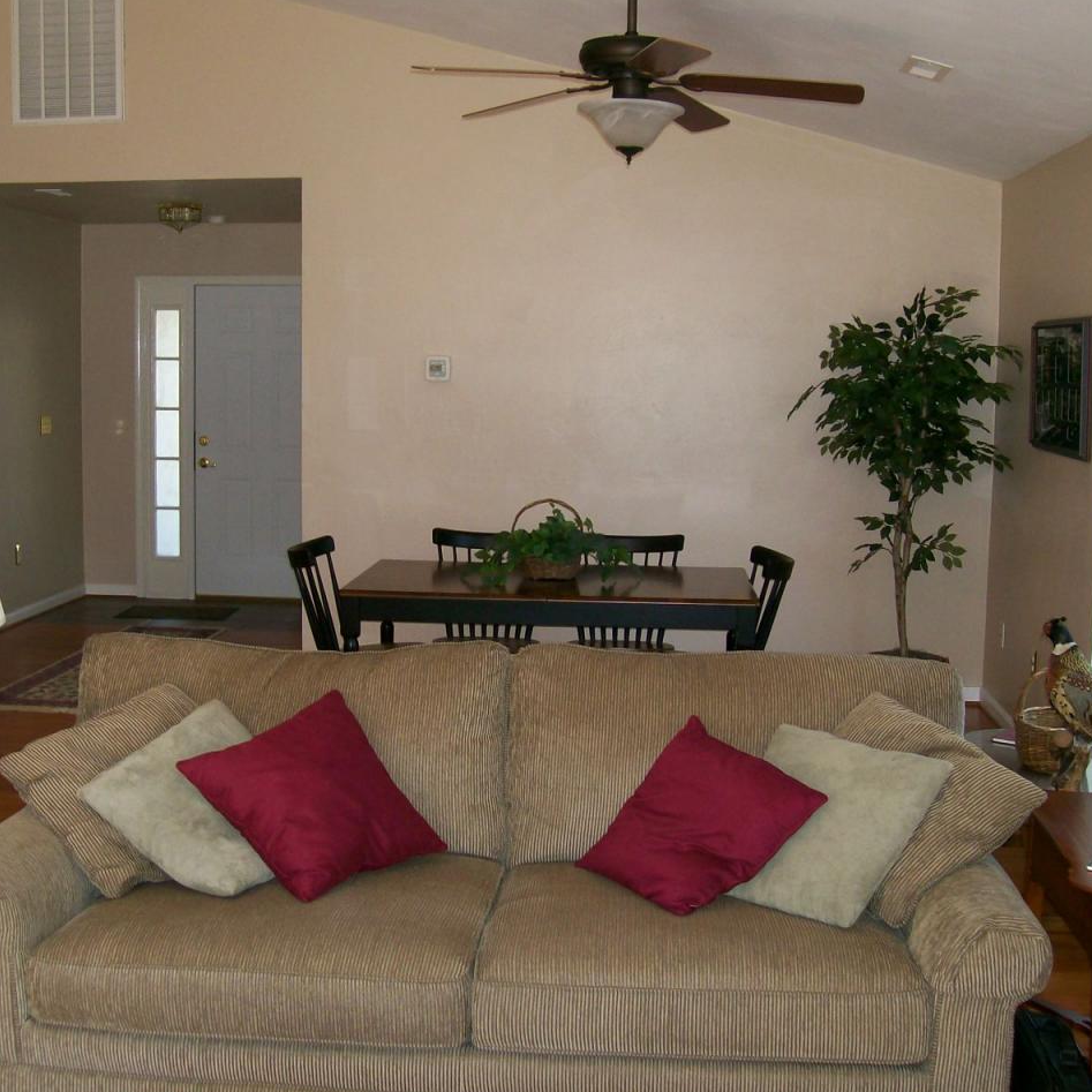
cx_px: 534
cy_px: 549
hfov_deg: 39.2
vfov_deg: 39.2
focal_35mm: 43
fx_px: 1535
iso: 80
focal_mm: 6
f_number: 2.7
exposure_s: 1/64
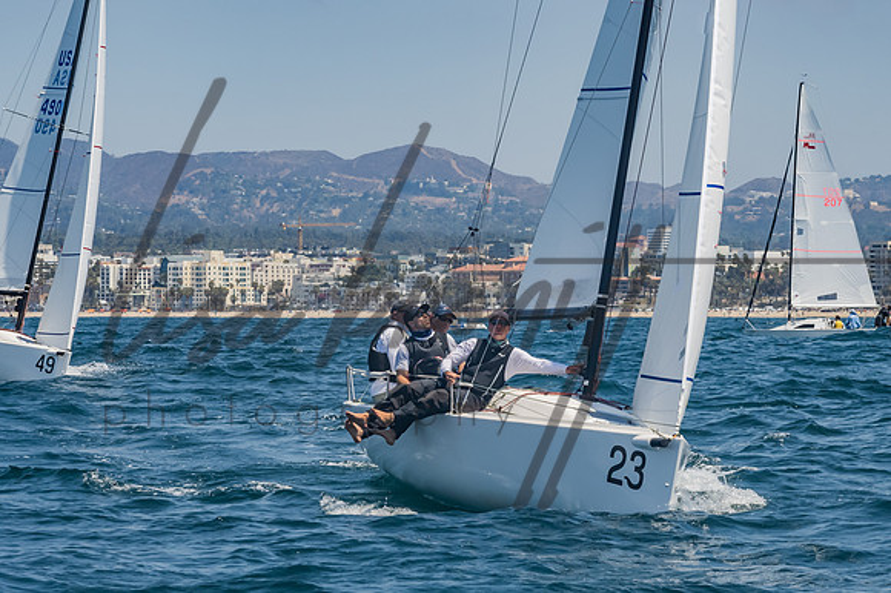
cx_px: 472
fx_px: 4506
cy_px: 298
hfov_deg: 11.3
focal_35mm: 182
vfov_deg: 7.5
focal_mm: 110
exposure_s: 1/1000
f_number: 13
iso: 640
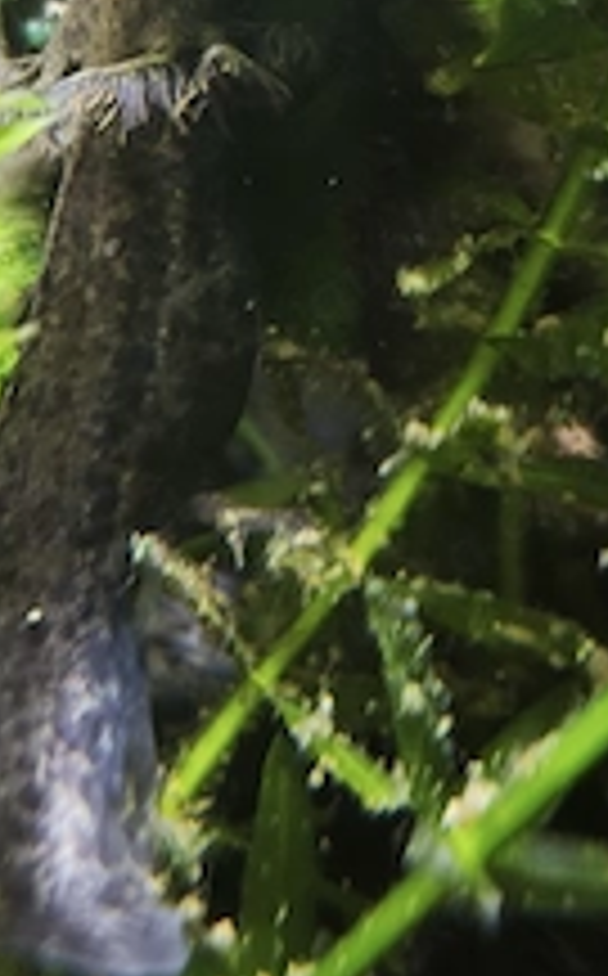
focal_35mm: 45
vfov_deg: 43.3
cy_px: 270
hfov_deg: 28.3
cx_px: 189
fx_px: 1197
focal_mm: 5.35
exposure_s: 1/33.3
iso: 800
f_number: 1.7
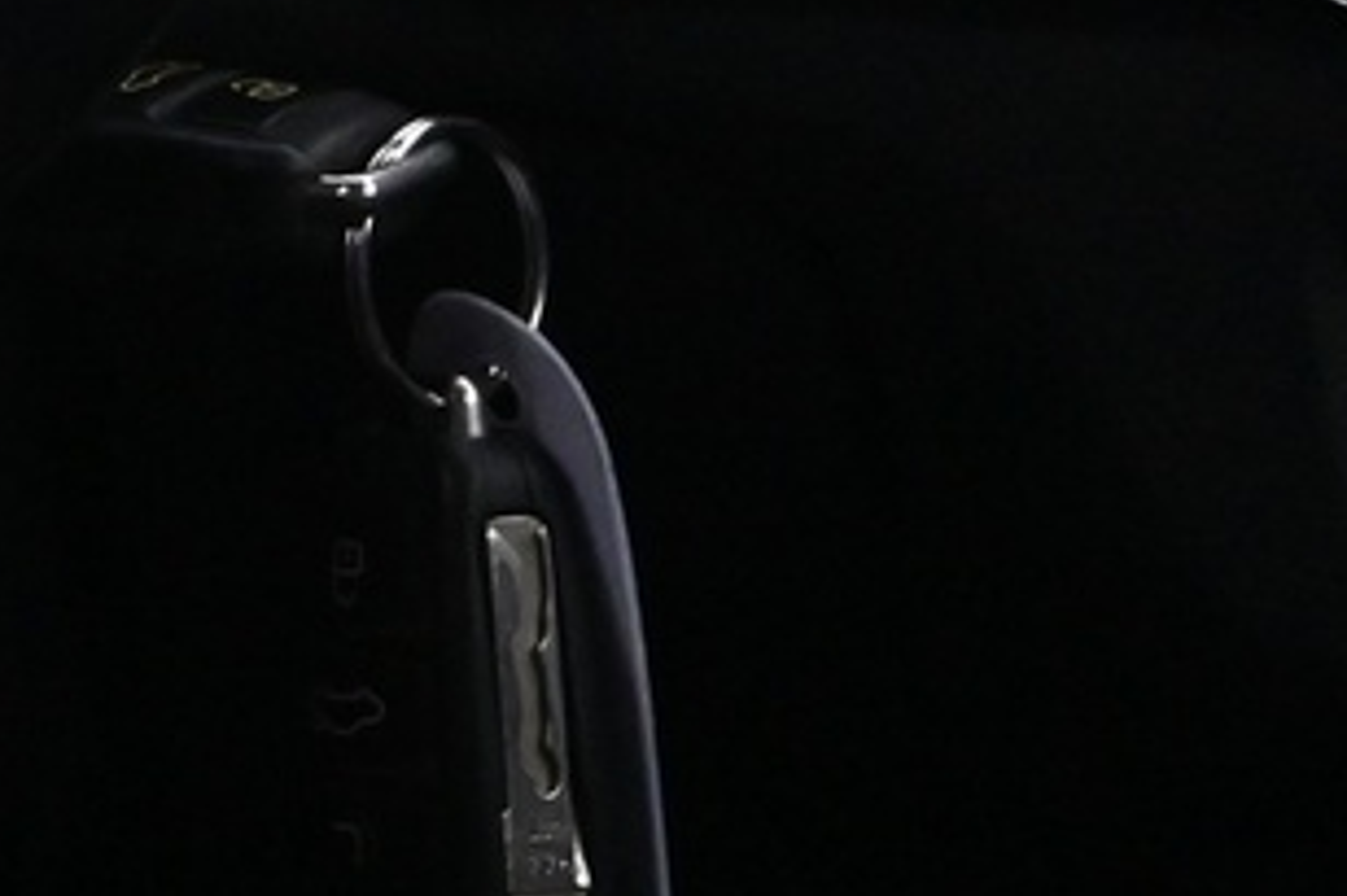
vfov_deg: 8.0
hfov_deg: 11.3
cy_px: -787
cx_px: -1286
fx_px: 6194
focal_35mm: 166
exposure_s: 1/25
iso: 3200
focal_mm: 21
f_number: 4
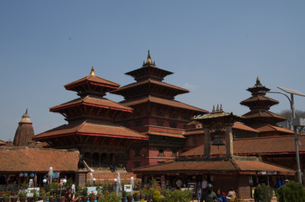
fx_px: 355
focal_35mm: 42
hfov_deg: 46.5
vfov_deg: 31.8
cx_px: 152
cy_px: 101
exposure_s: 1/125
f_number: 11
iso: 100
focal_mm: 28
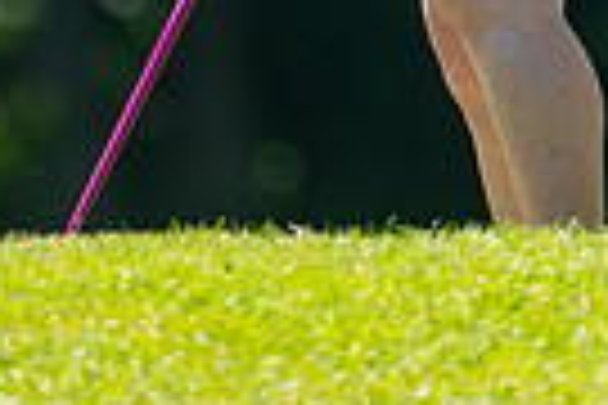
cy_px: -432
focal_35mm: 1939
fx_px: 32745
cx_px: 522
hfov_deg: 1.1
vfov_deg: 0.7
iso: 250
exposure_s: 1/1250
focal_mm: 300
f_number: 4
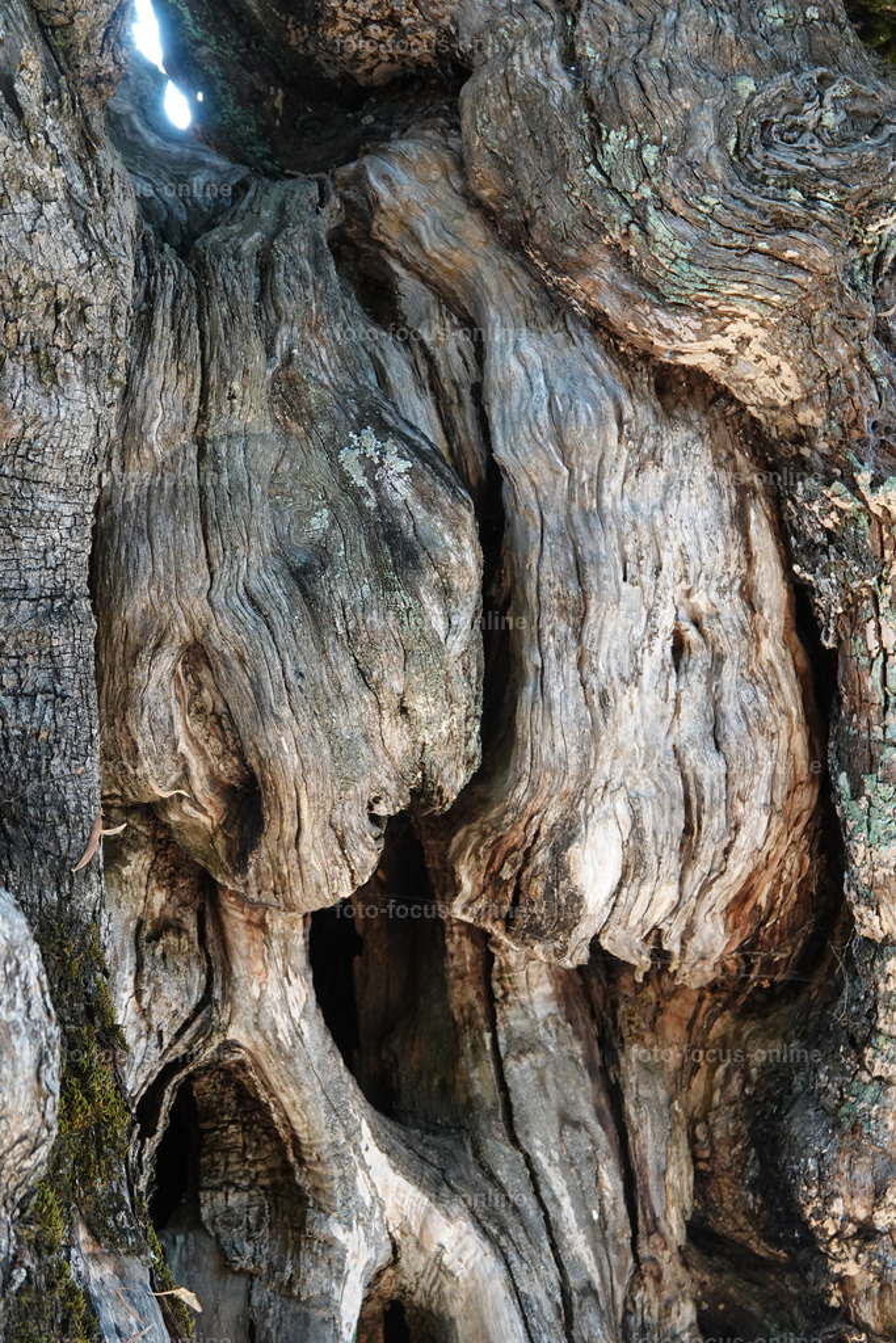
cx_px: 448
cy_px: 672
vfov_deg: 12.5
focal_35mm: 164
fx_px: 6120
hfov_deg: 8.4
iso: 800
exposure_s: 1/160
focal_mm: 60.29
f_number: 4
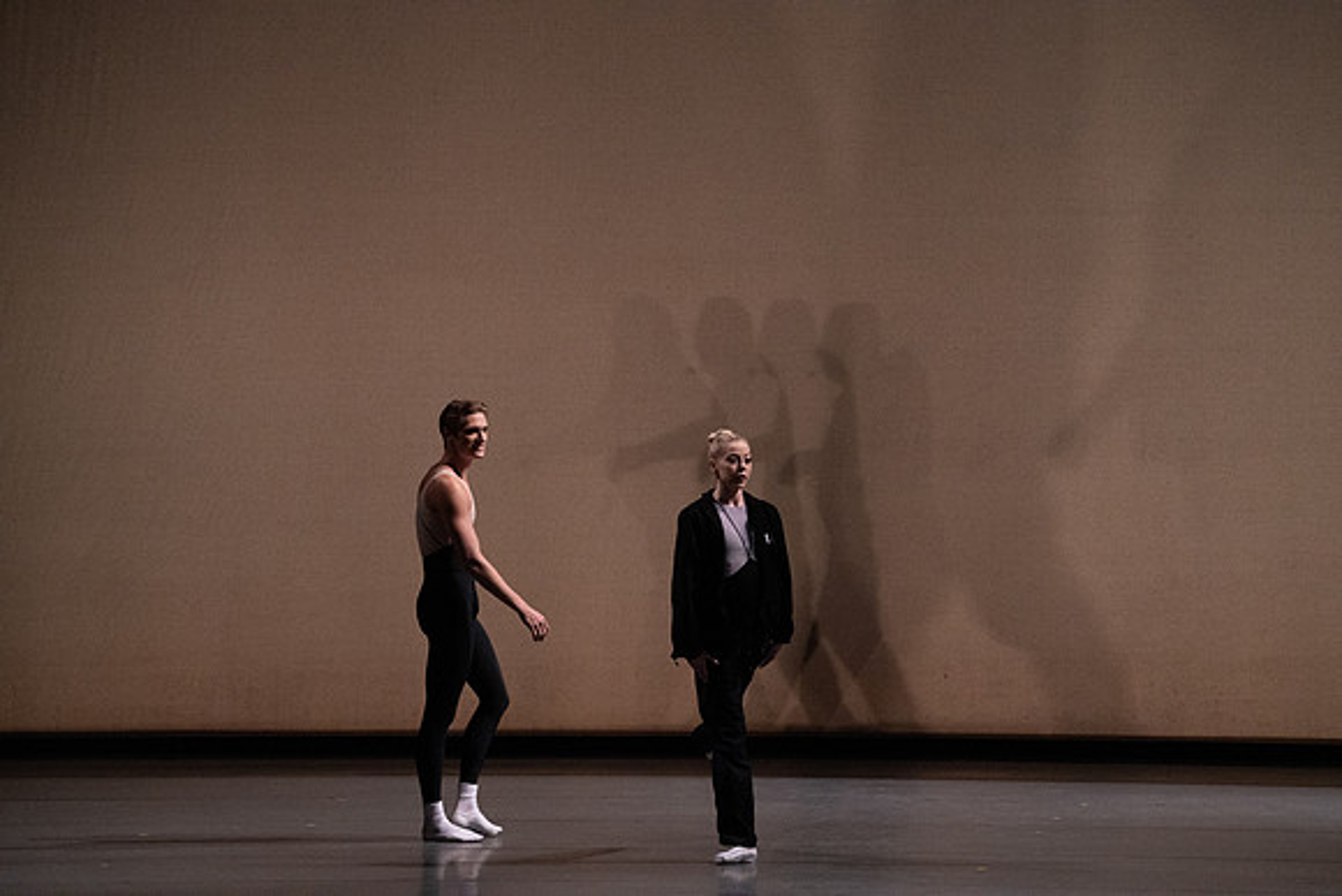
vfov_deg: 7.5
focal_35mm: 182
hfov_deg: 11.3
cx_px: 671
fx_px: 6786
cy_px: 448
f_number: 6.3
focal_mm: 182
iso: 12800
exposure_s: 1/500
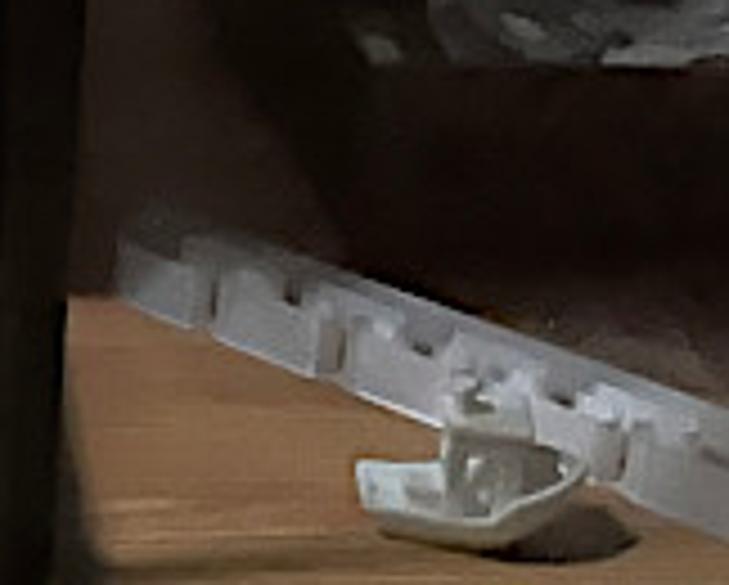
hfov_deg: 13.7
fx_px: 2700
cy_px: -441
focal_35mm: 125
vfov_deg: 11.5
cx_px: -580
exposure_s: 1/16
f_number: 1.6
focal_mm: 4.2
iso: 1000
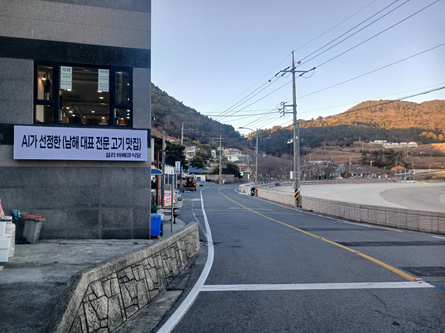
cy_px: 166
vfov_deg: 51.4
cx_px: 222
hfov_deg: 65.3
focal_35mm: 27
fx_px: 347
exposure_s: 1/120
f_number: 1.8
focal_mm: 4
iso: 25
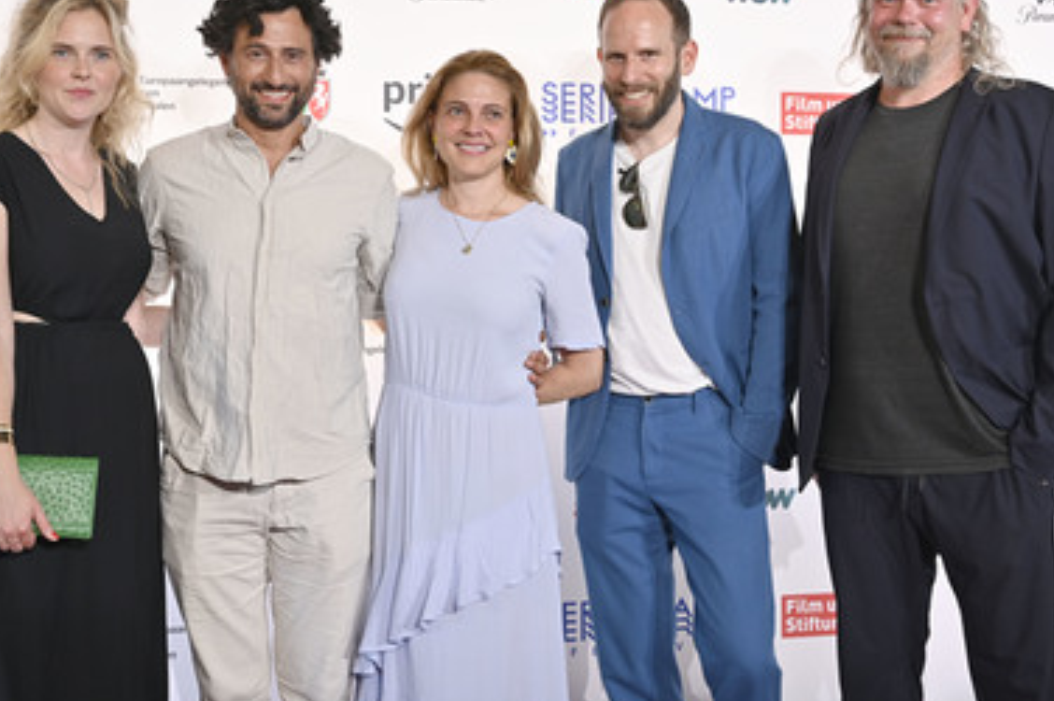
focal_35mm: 48
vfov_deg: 28.0
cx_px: 520
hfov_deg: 41.1
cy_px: 311
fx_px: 1404
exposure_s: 1/250
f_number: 4
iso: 800
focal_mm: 40
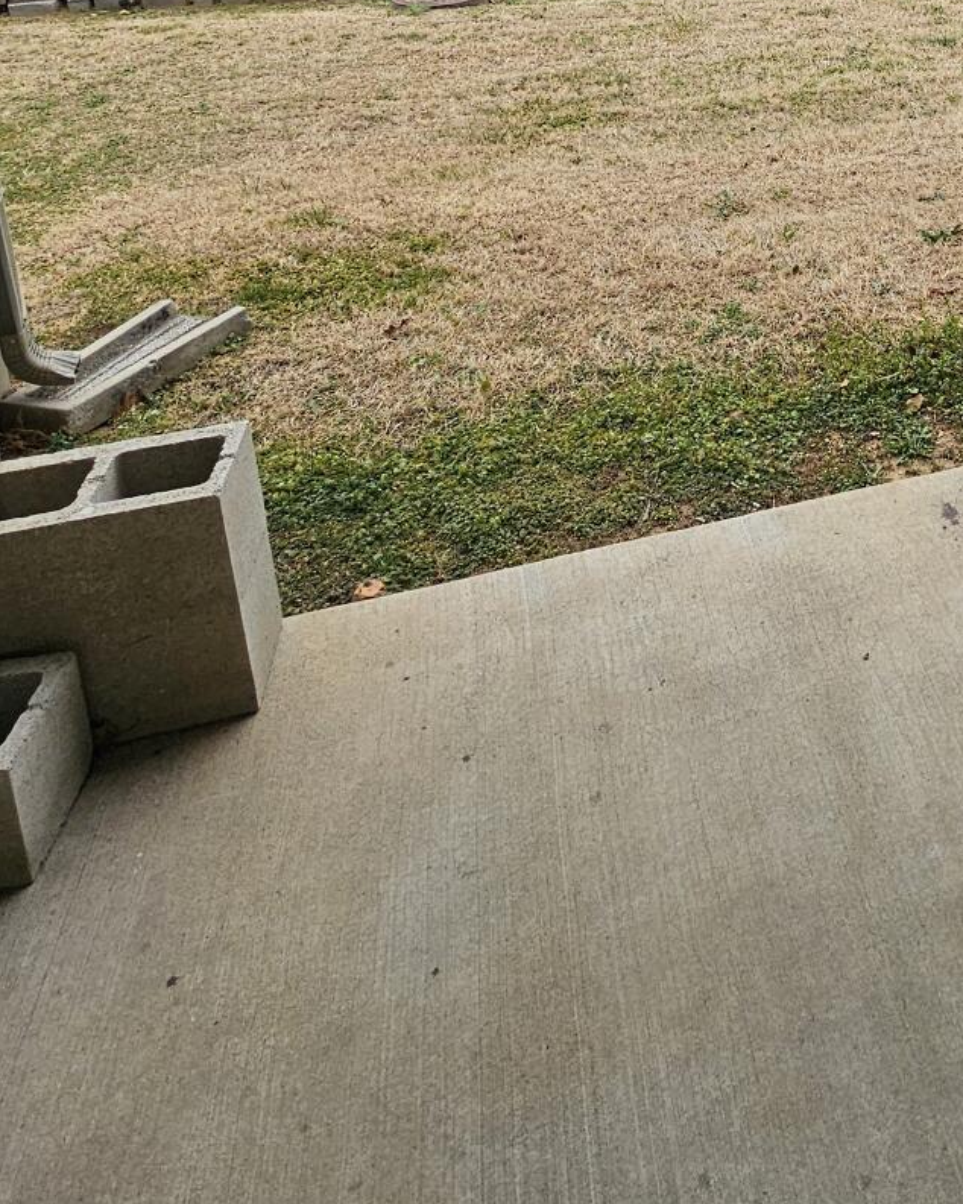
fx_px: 1140
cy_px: -56
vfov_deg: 45.0
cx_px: 893
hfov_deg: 41.6
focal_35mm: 32
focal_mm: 2.2
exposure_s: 1/494
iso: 50
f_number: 2.2
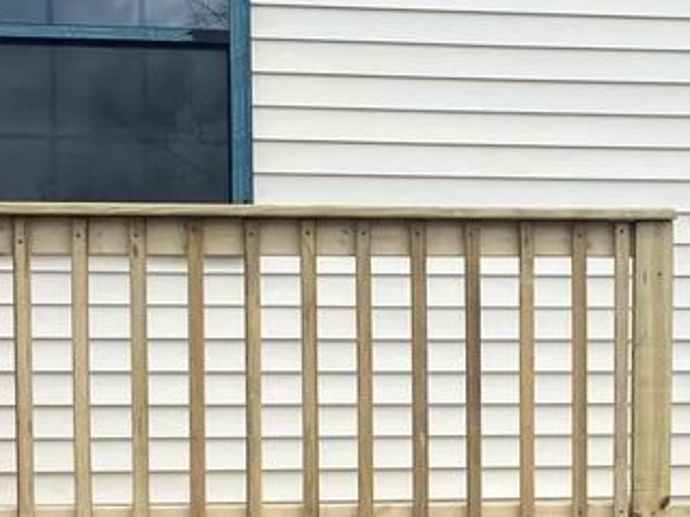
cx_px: 727
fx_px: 2213
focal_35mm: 111
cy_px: 413
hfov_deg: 17.2
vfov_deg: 13.3
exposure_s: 1/2268
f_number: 1.8
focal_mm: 4.25
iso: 32
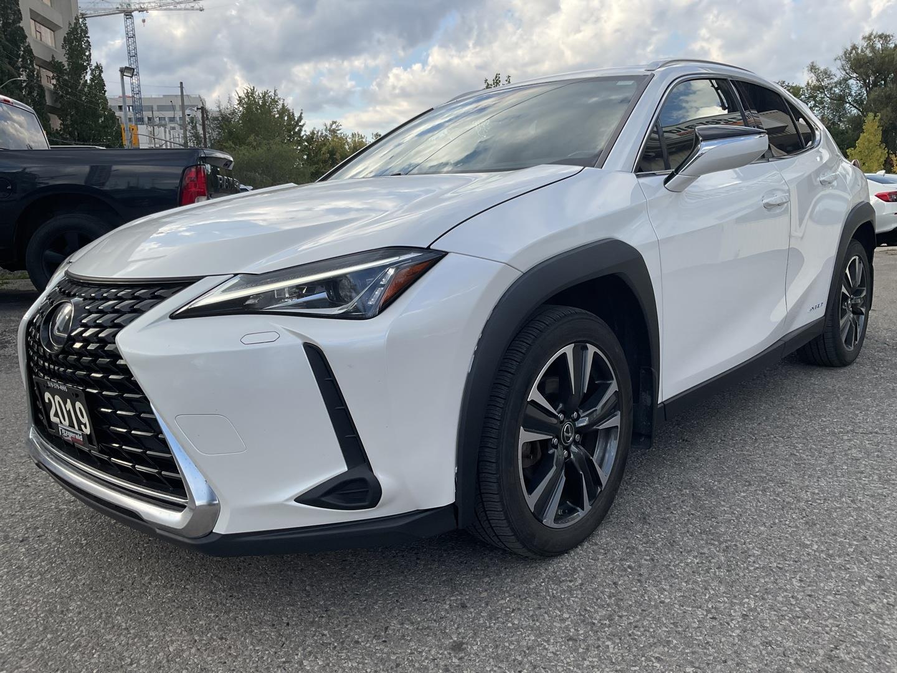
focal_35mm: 29
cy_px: 336
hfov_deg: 61.7
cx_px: 448
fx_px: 751
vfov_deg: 48.2
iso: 16
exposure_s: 1/709
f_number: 1.8
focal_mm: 3
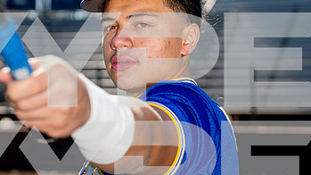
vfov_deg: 9.9
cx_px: 100
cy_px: 60
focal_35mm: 122
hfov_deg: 17.5
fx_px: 1006
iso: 100
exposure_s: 1/2000
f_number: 4
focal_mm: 70
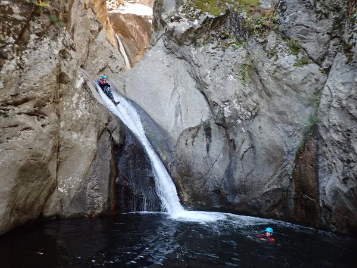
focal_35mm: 25
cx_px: 178
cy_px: 134
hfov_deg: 69.4
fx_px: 258
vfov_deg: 54.9
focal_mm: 4.5
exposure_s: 1/500
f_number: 2
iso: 500
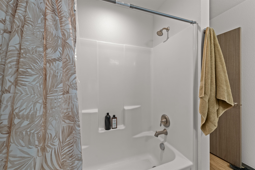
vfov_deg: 81.2
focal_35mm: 14
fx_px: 99
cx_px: 128
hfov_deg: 104.2
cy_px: 85
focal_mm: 14
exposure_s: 2
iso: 100
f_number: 8
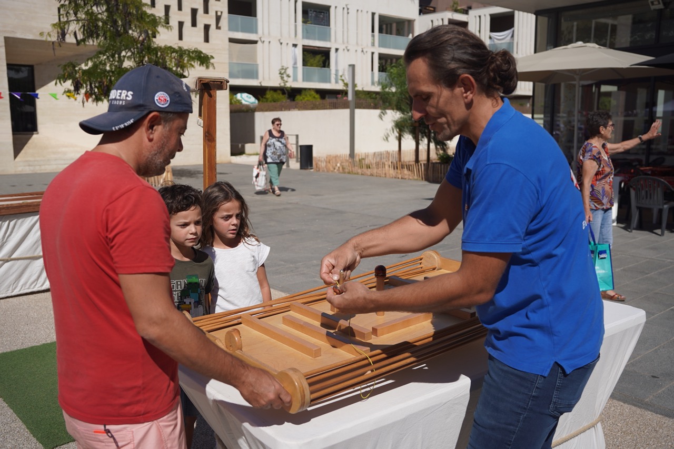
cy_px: 224
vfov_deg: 38.7
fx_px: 640
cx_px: 337
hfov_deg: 55.5
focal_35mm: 34
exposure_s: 1/2000
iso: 100
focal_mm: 34.2
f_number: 4.5
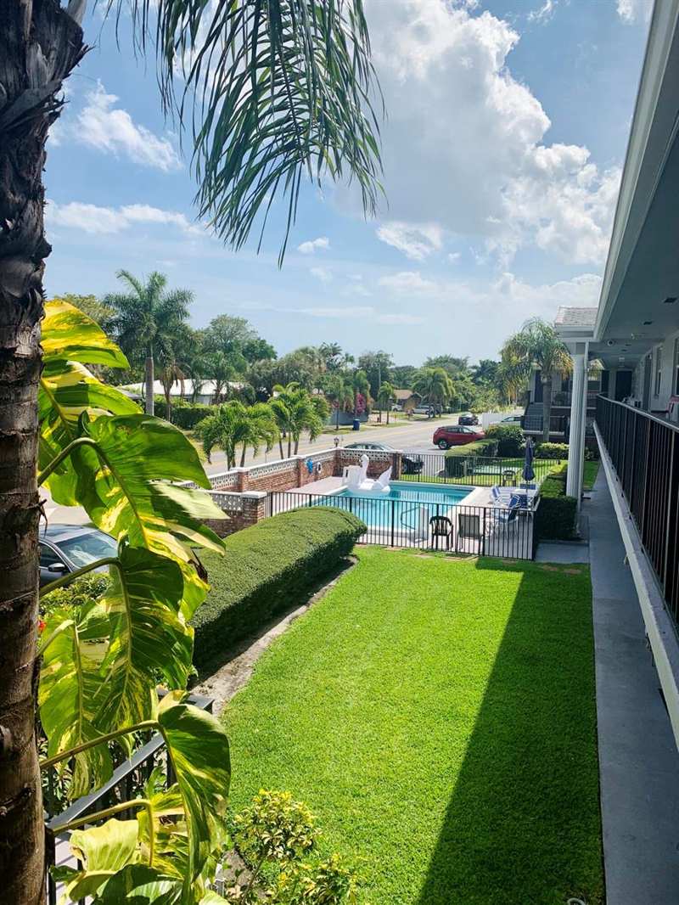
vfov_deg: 67.3
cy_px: 452
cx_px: 340
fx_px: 680
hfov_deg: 53.1
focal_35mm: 26
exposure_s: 1/3521
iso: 25
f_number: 1.8
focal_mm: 4.25
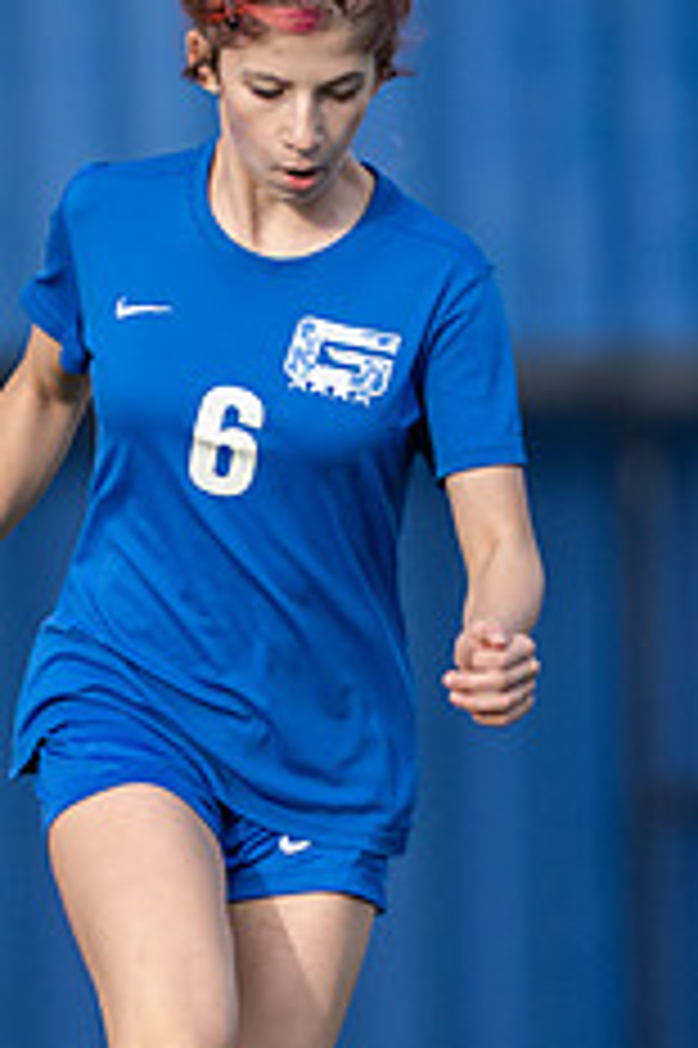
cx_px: 315
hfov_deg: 0.9
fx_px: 45259
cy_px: 790
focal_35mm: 1554
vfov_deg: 1.3
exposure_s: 1/1000
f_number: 4
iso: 800
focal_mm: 400
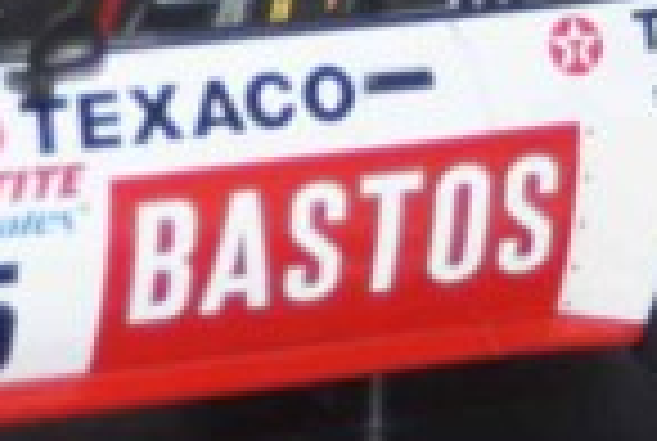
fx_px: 4499
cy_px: 194
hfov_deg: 8.3
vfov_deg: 5.6
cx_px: 122
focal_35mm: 246
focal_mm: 40
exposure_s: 1/125
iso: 320
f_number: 4.5
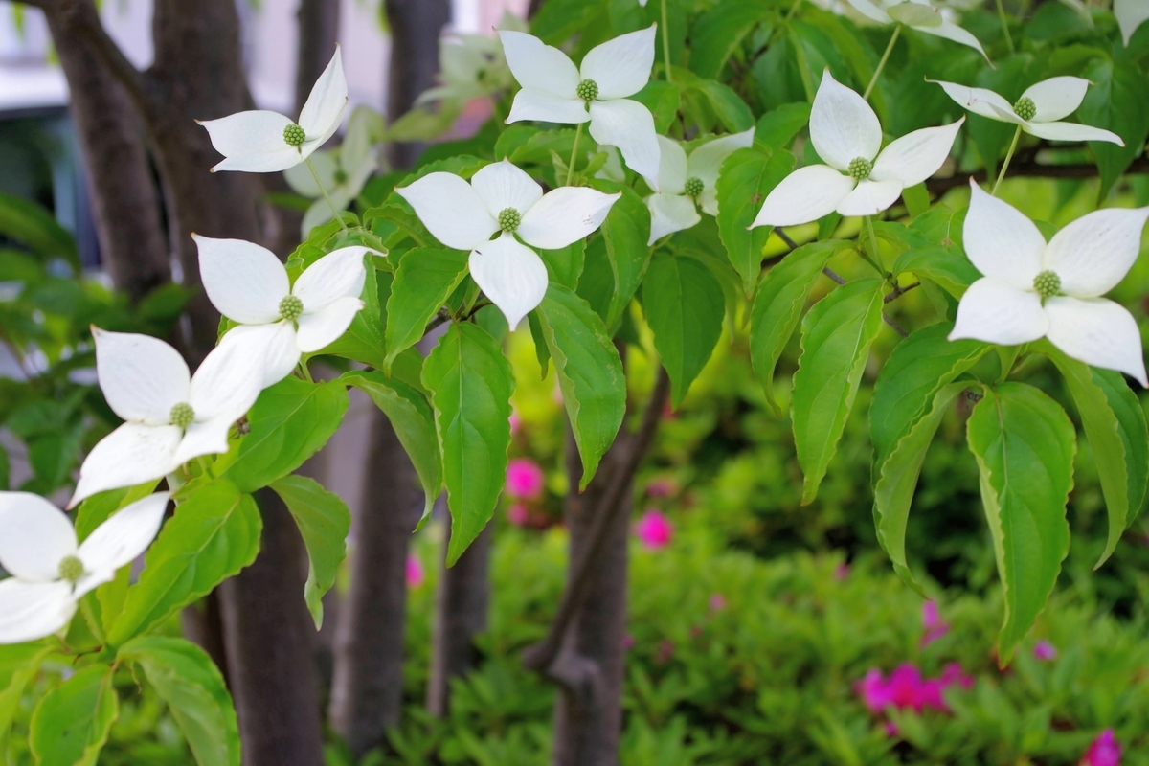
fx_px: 1819
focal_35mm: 57
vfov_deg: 23.8
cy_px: 383
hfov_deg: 35.1
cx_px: 574
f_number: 5
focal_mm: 37.5
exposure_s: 1/125
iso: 200
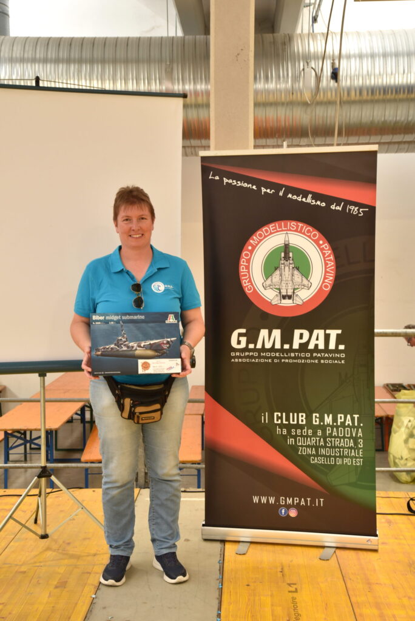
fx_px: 898
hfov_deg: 26.0
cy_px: 310
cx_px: 208
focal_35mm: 52
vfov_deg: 38.2
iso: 800
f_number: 8
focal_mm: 52
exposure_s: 1/40
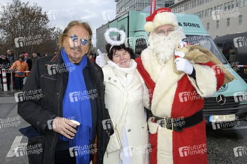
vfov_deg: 41.1
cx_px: 124
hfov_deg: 58.8
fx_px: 219
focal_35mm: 32
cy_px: 82
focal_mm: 32
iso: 1000
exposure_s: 1/250
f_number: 9
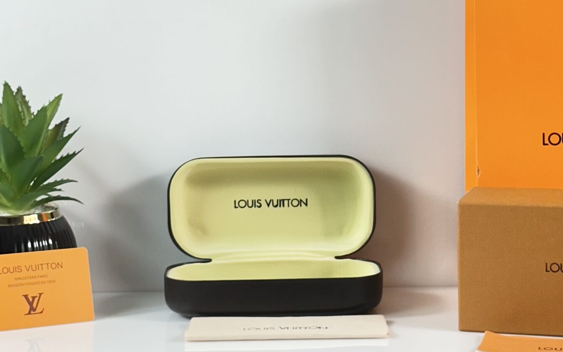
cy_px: 104
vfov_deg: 13.6
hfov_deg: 21.6
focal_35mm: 96
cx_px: 339
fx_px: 1473
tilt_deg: -6.3
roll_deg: +0.4
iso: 64
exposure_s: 1/100
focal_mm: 6.86
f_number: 1.78
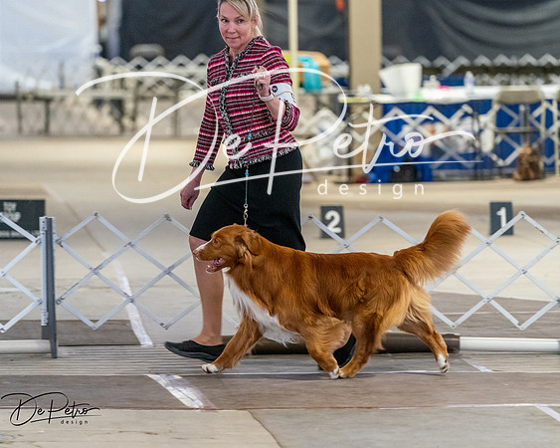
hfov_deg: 9.7
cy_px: 224
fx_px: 3284
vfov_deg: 7.8
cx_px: 280
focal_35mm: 198
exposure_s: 1/250
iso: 6400
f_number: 3.5
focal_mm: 176
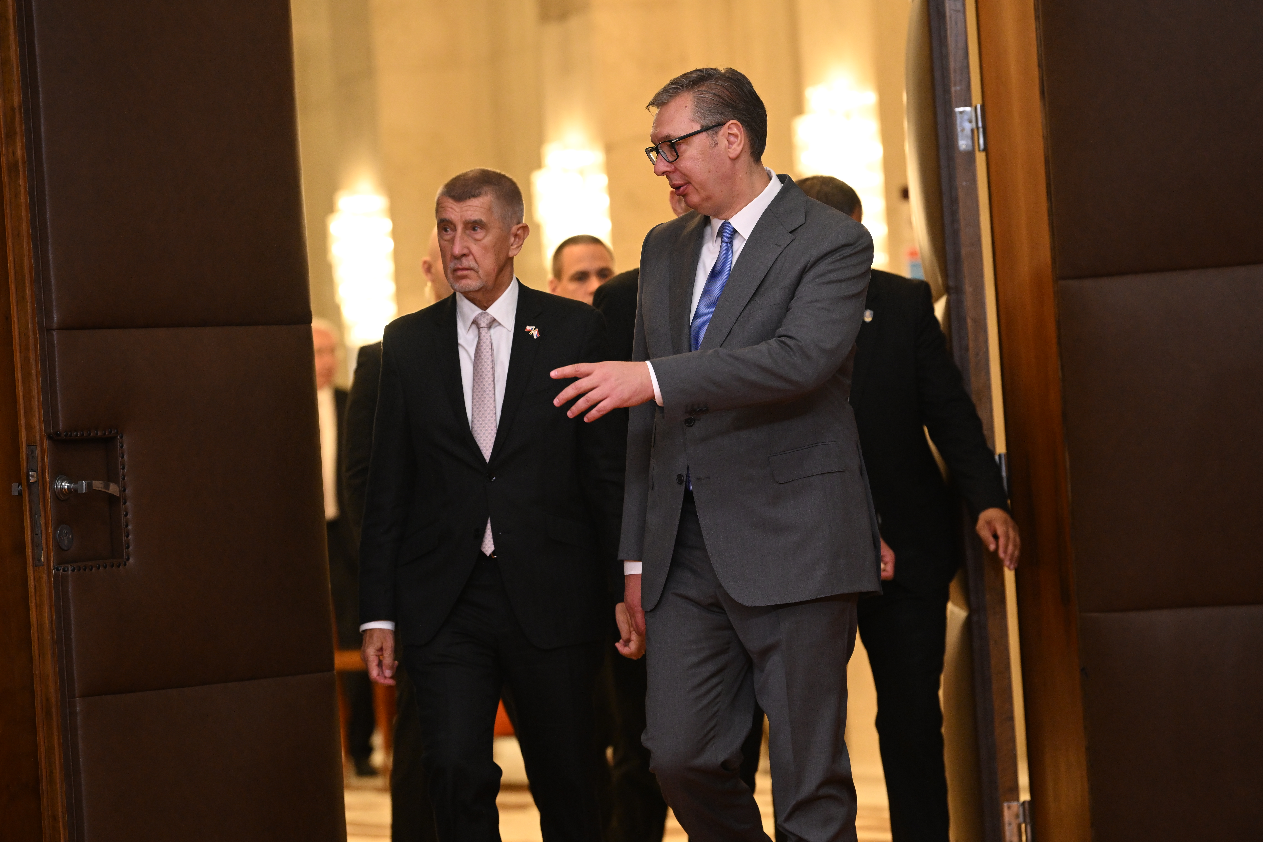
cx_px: 632
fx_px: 5788
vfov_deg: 8.3
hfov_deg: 12.5
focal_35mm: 165
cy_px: 421
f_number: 4
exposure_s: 1/400
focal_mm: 165
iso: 3200
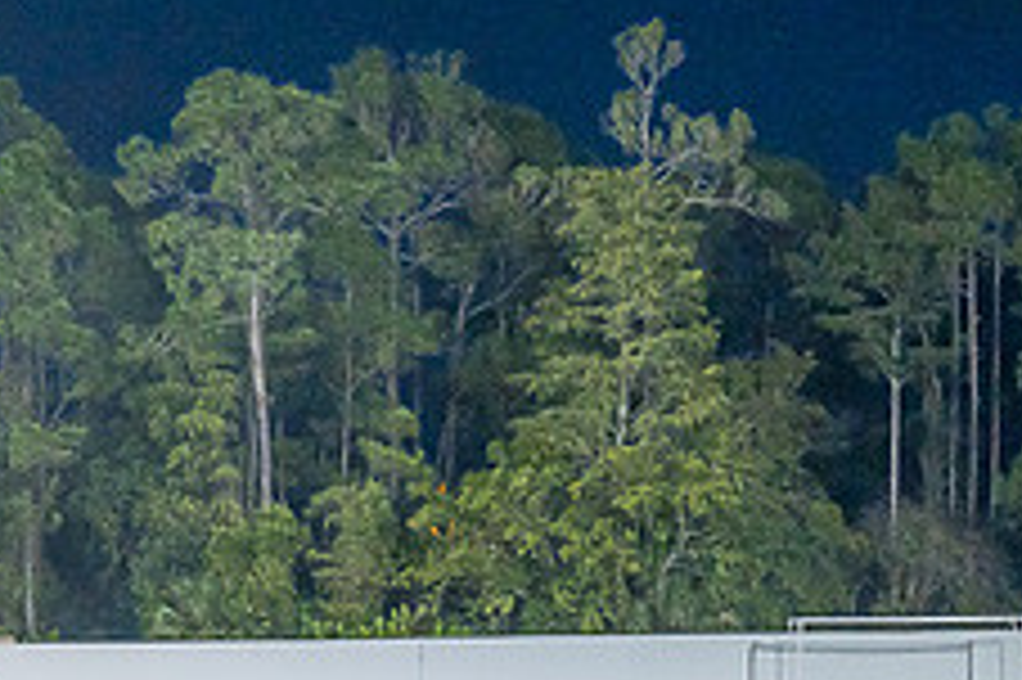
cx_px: 518
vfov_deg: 8.0
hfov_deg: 12.2
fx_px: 4794
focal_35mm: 169
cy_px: 775
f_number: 4
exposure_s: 1/200
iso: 2000
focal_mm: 66
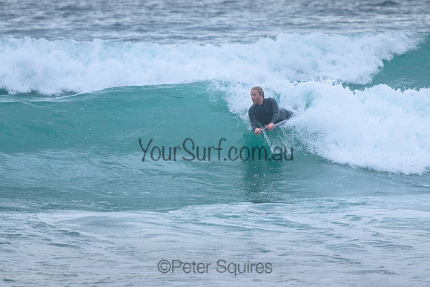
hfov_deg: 3.7
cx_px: 228
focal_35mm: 550
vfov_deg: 2.5
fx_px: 6572
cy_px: 117
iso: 450
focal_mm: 400
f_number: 5.6
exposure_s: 1/2000
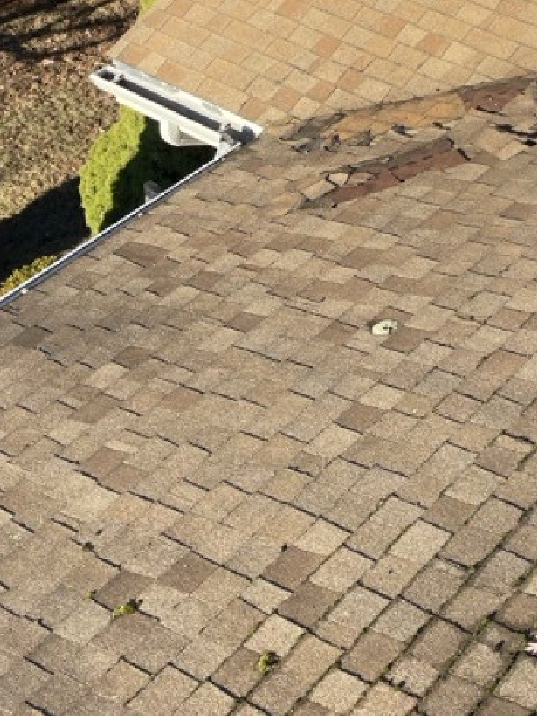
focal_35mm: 68
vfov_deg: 28.5
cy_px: 269
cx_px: 259
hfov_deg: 21.6
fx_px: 1406
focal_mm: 4.2
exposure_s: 1/1182
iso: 32
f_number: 1.6
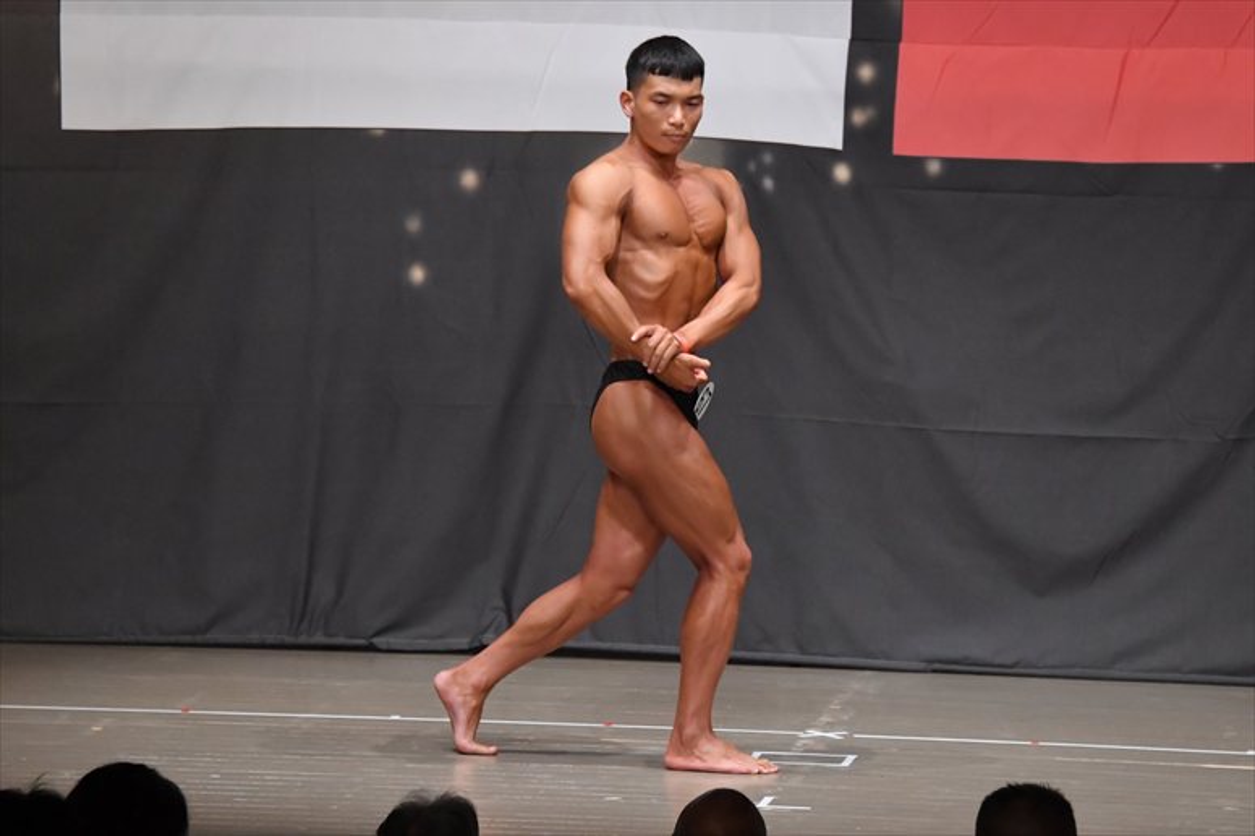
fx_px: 7840
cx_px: 628
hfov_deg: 9.2
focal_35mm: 225
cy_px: 418
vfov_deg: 6.1
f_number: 5.6
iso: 6400
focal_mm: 150
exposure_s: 1/400
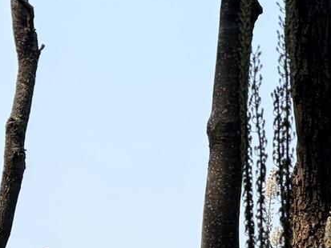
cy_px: 187
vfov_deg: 11.5
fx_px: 1234
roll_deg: +3.3
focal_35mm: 129
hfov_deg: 12.6
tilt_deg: +11.3
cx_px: 741
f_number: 1.6
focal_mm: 5.96
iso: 50
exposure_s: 1/3448
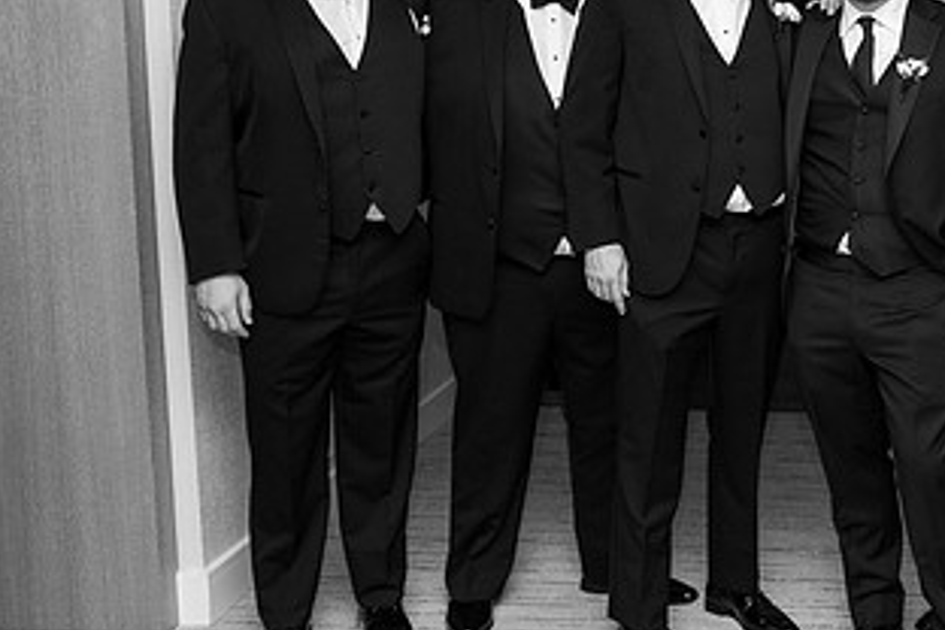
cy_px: 161
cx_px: 863
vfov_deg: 26.7
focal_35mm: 50
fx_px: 1312
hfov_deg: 36.9
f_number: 4.5
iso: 1250
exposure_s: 1/200
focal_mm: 24
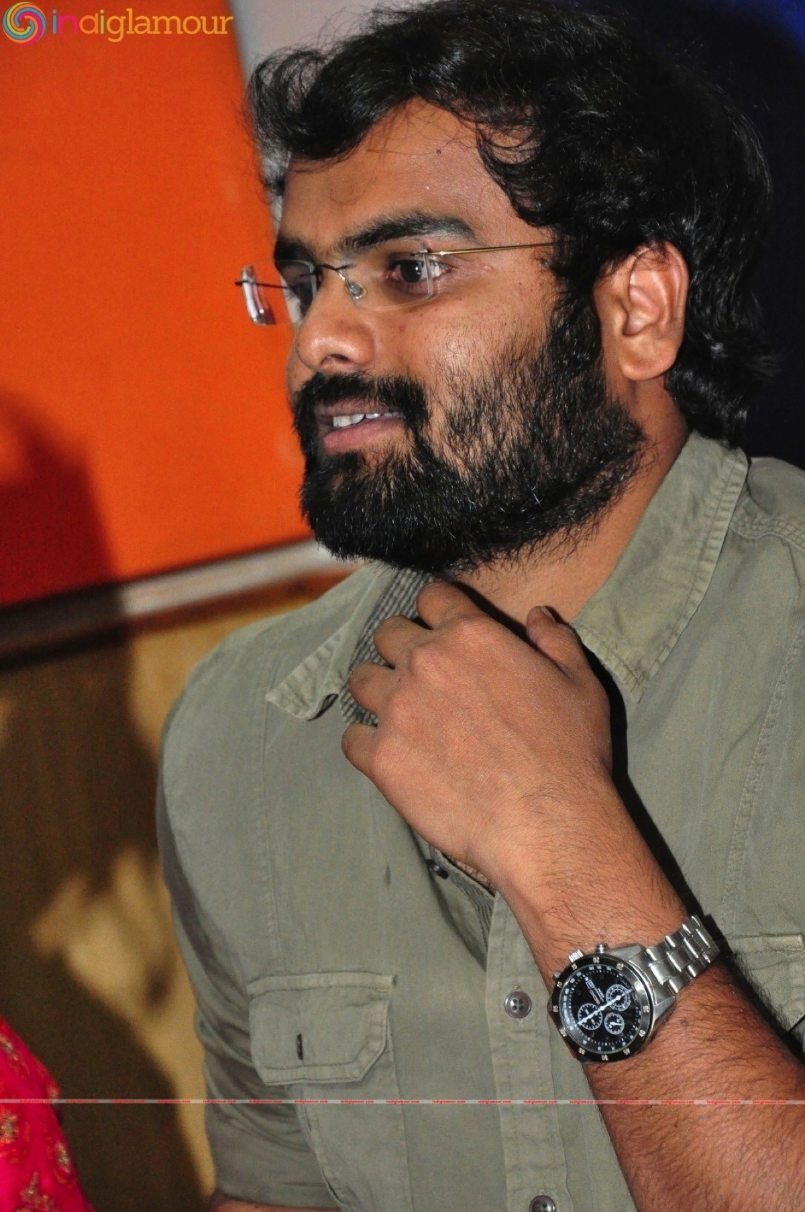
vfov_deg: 13.1
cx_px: 402
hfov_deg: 8.7
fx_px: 5295
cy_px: 606
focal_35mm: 158
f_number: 5.6
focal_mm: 105
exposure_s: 1/125
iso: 3200
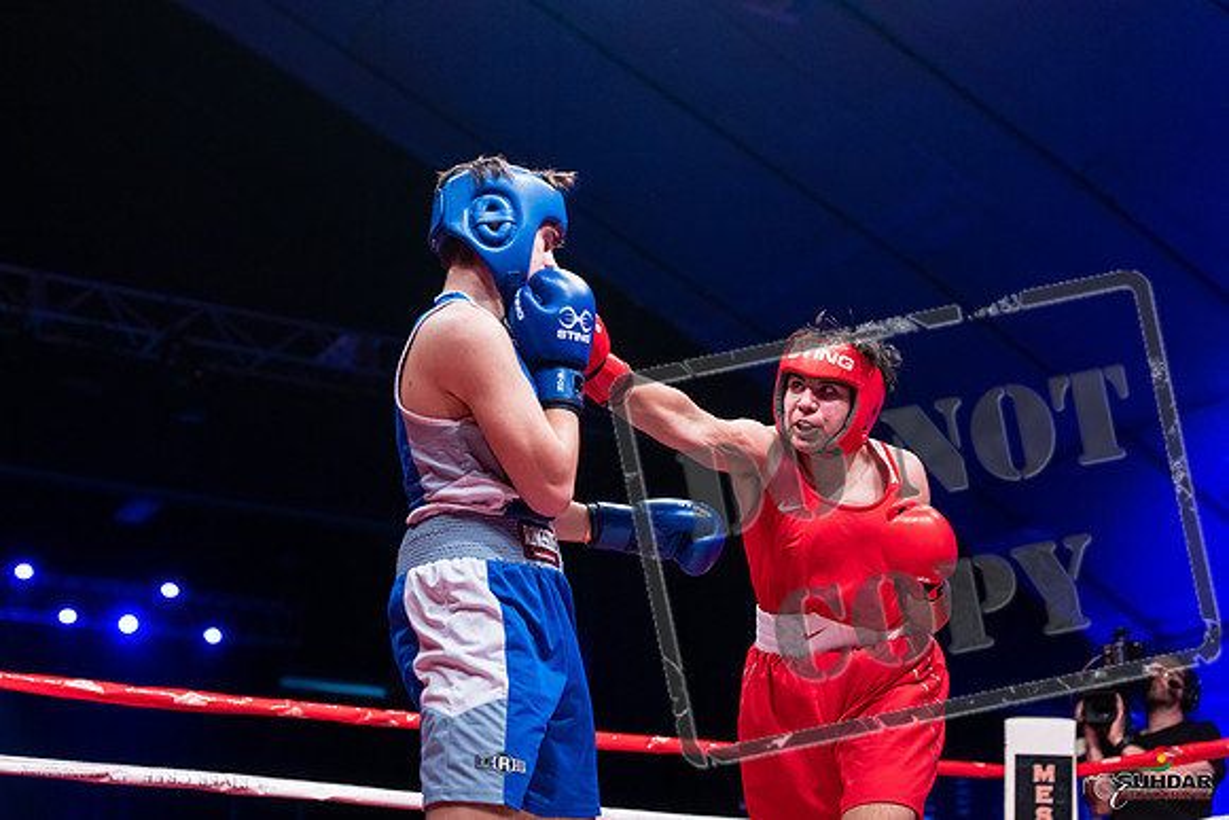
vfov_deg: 21.6
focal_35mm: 63
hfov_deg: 31.9
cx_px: 614
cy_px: 410
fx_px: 2151
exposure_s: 1/800
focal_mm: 63
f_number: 2.8
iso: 3200
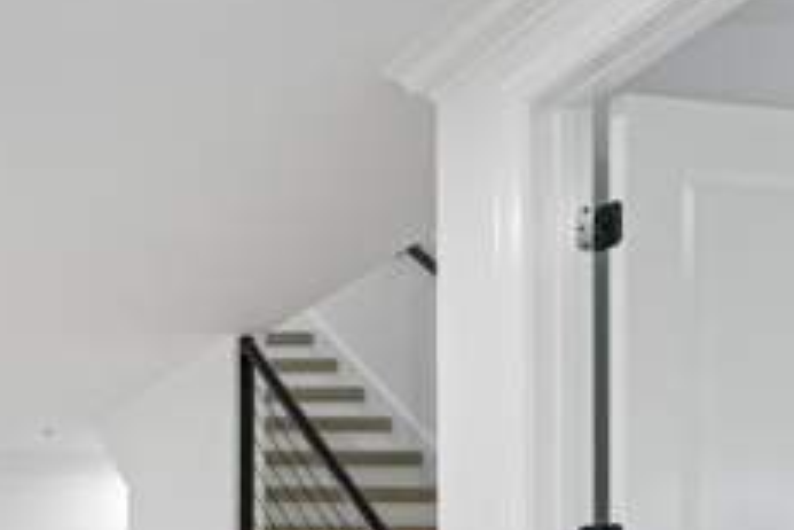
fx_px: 1301
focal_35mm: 59
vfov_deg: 20.6
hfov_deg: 25.8
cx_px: -378
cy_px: 728
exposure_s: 1/15
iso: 800
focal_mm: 17
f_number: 8
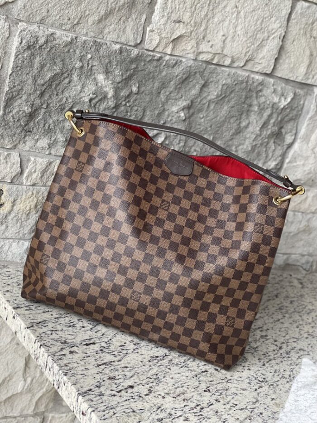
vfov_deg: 30.3
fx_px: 781
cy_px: 212
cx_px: 158
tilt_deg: -17.0
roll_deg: -17.8
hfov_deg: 22.9
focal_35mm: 64
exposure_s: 1/40
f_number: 2.2
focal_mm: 7.5
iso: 100
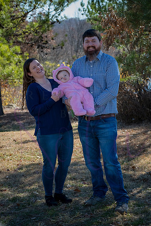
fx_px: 503
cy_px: 113
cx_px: 76
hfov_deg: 17.1
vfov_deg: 25.4
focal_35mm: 80
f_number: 6.3
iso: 400
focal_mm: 80
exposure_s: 1/500
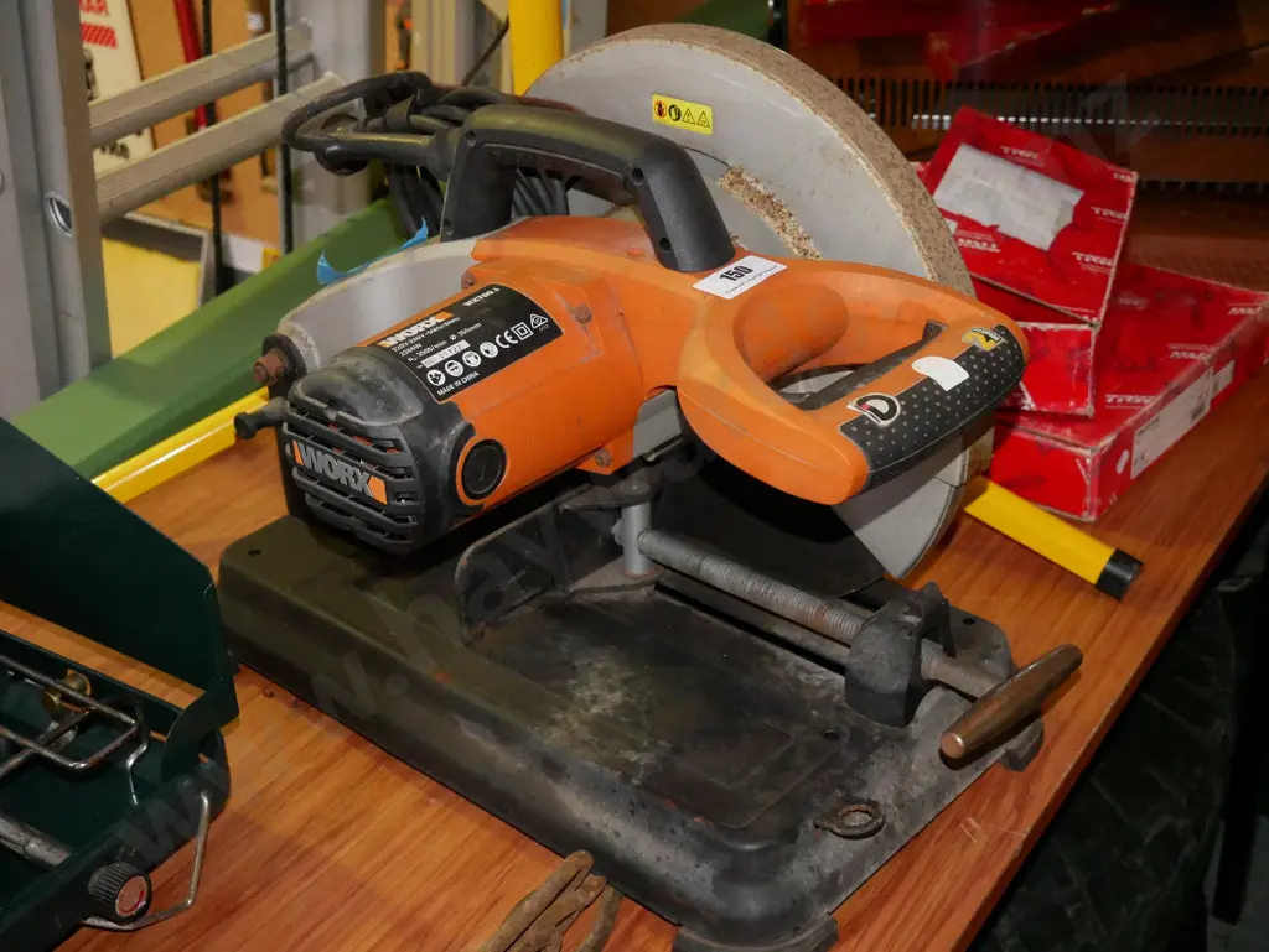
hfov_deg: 38.2
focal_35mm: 50
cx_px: 634
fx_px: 1834
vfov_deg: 29.1
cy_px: 476
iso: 3200
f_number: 5.6
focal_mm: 25
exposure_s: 1/160
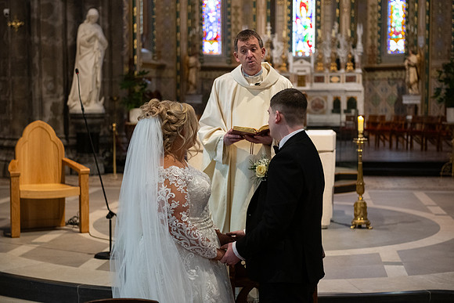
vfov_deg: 21.9
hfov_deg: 32.4
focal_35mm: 62
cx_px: 227
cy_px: 152
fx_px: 782
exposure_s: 1/160
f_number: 3.5
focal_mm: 62
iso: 1250
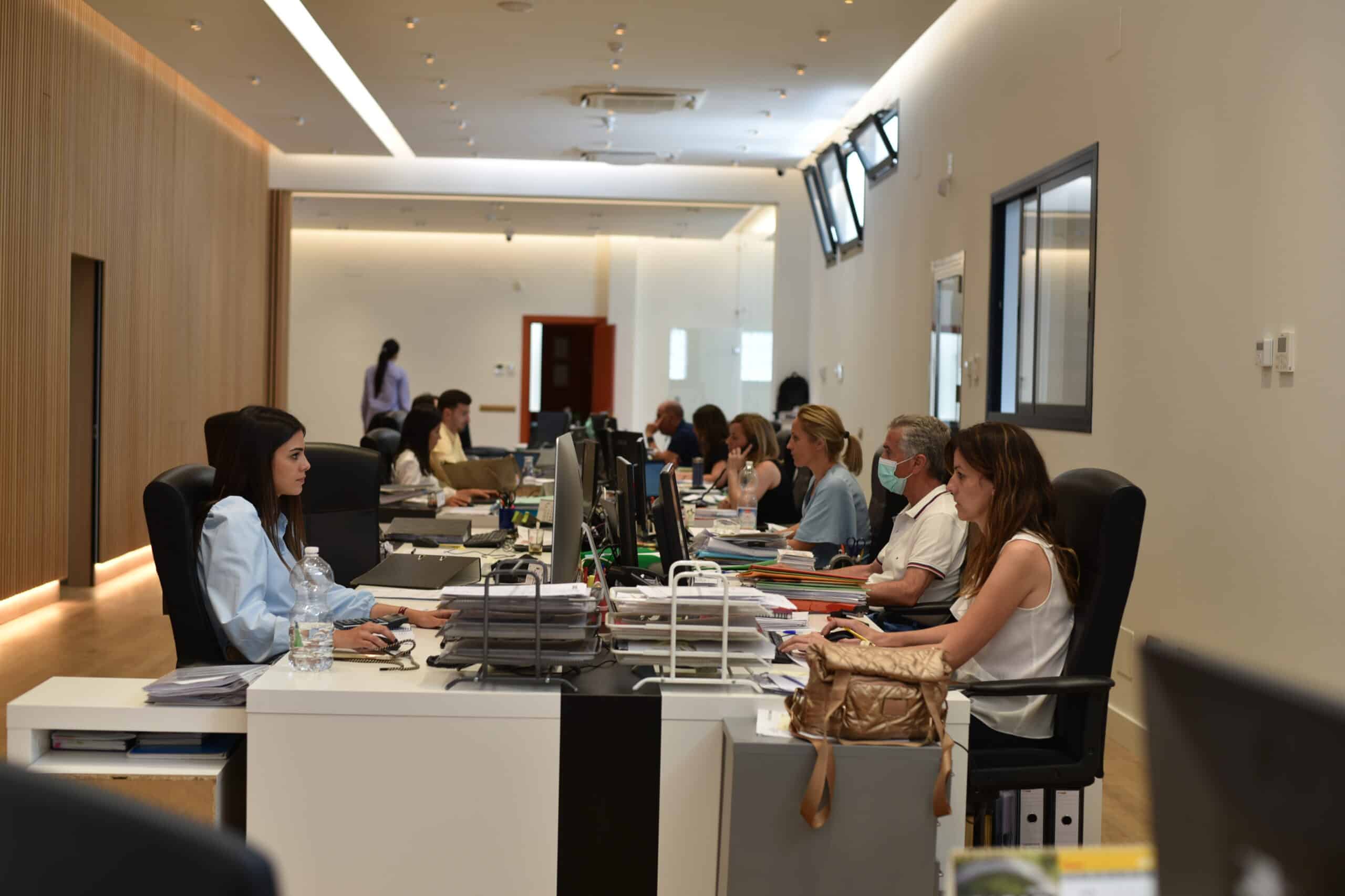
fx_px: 1868
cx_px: 672
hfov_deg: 39.6
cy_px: 448
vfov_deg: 27.0
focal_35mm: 50
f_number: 3.2
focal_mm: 50
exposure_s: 1/60
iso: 100
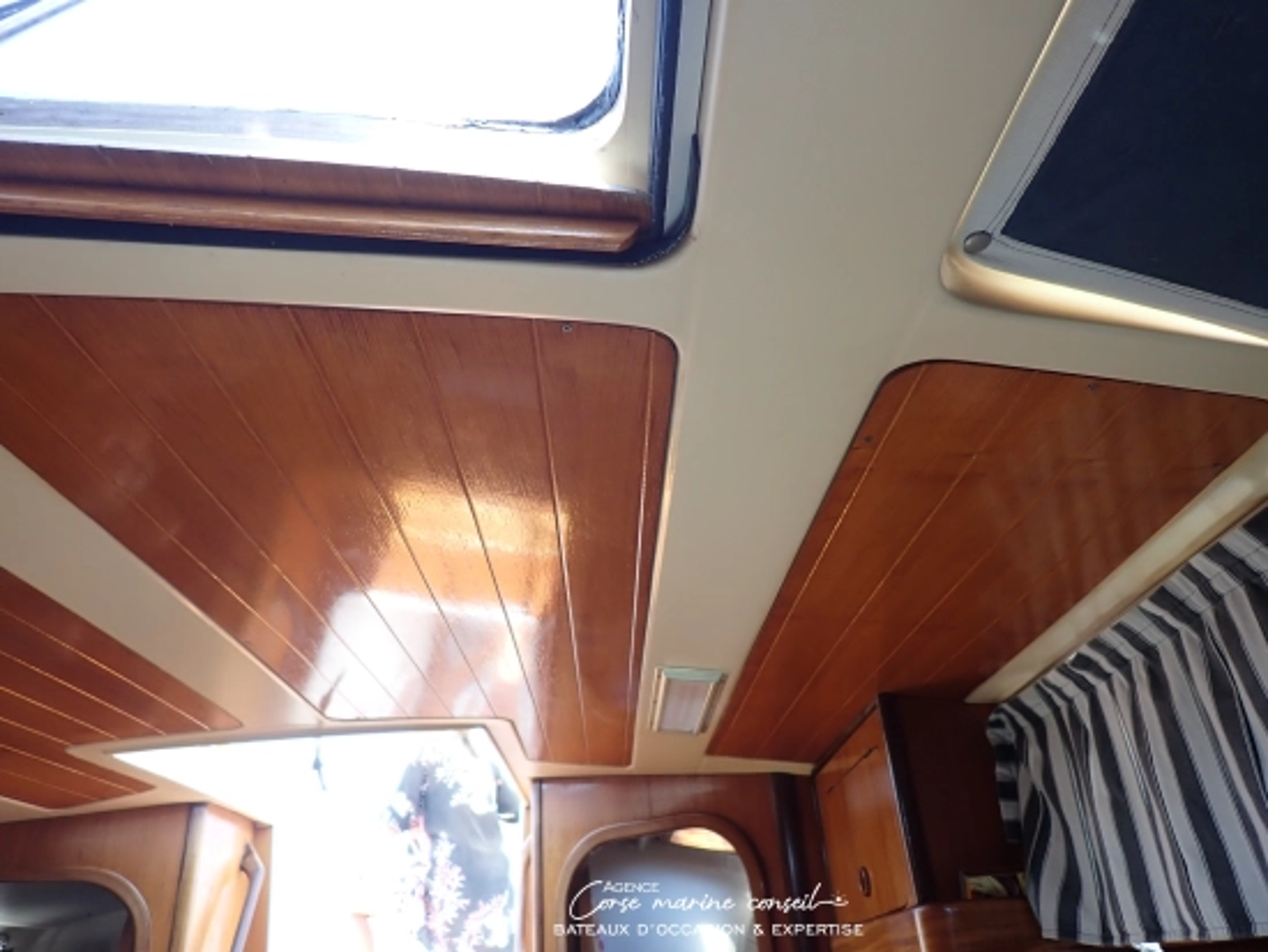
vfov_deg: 54.9
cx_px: 634
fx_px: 916
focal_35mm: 25
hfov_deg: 69.4
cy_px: 476
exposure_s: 1/160
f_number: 2
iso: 100
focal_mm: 4.5
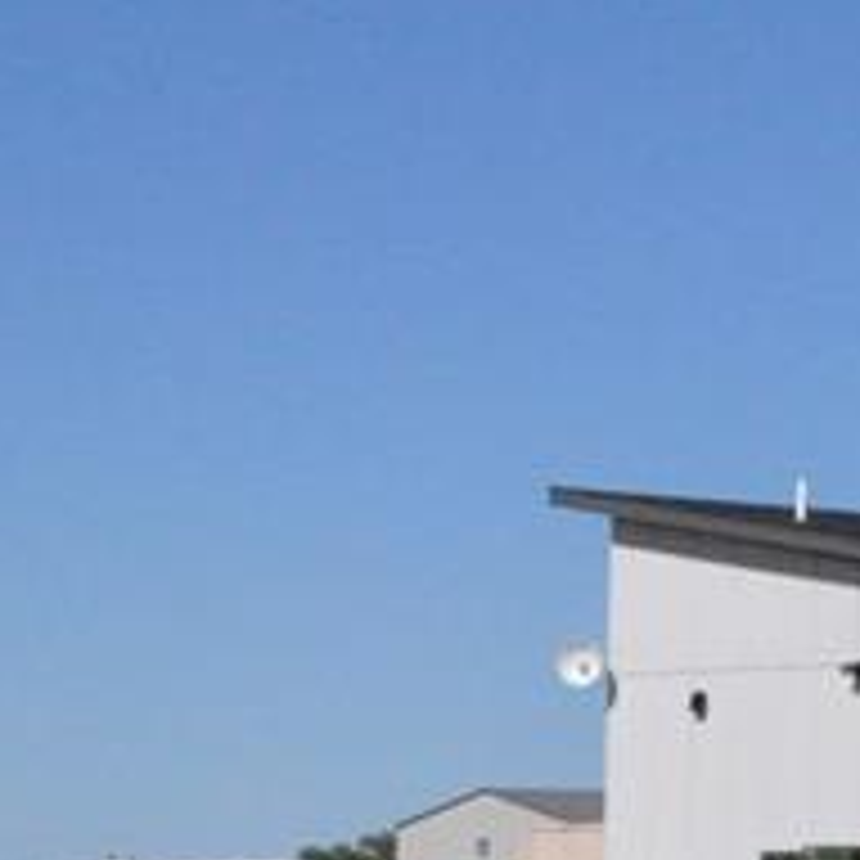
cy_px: 398
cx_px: 2116
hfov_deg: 8.9
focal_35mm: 177
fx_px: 4975
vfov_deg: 9.9
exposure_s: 1/1600
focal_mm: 26
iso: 2000
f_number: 20
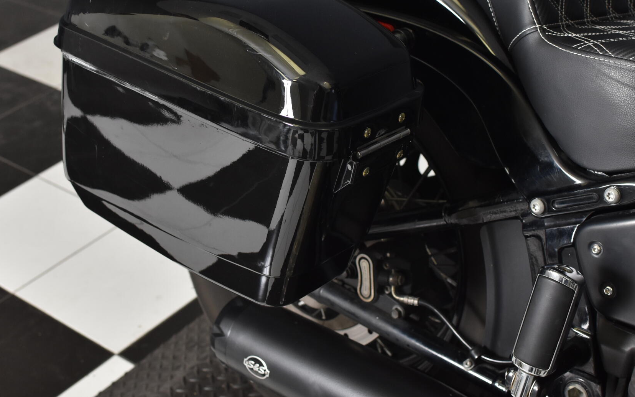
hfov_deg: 31.7
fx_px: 1118
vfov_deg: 20.1
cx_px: 277
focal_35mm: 65
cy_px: 161
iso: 800
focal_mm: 35
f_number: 4.5
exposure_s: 1/160
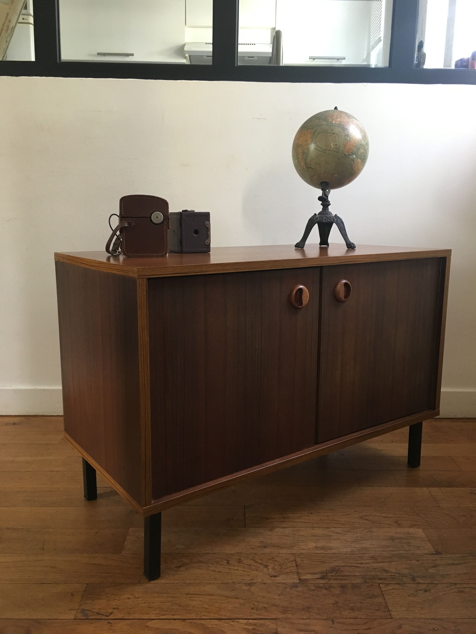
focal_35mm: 29
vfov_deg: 61.7
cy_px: 317
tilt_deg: -10.3
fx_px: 532
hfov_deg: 48.2
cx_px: 238
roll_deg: -0.2
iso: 160
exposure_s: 1/33
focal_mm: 4.15
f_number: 2.2
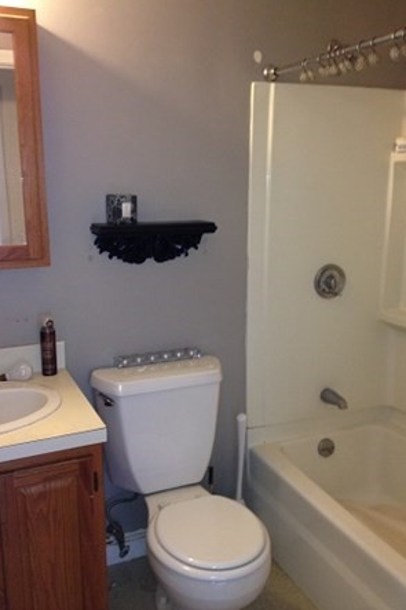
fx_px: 626
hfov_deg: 35.9
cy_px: 302
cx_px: 201
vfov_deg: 51.9
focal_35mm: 37
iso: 160
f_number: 2.4
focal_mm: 4.28
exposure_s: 1/20
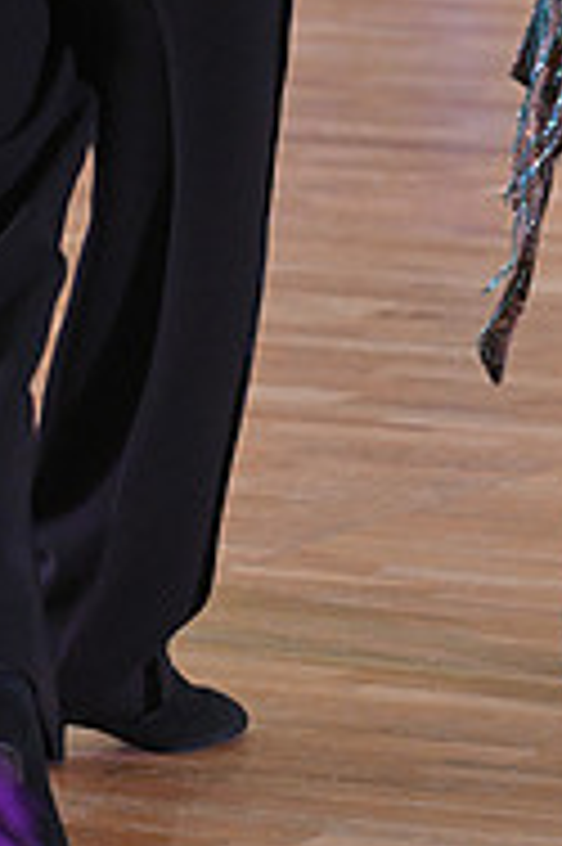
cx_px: 560
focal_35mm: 401
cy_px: -270
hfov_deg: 3.4
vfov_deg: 5.1
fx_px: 9407
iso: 2000
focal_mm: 130
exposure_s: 1/320
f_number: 5
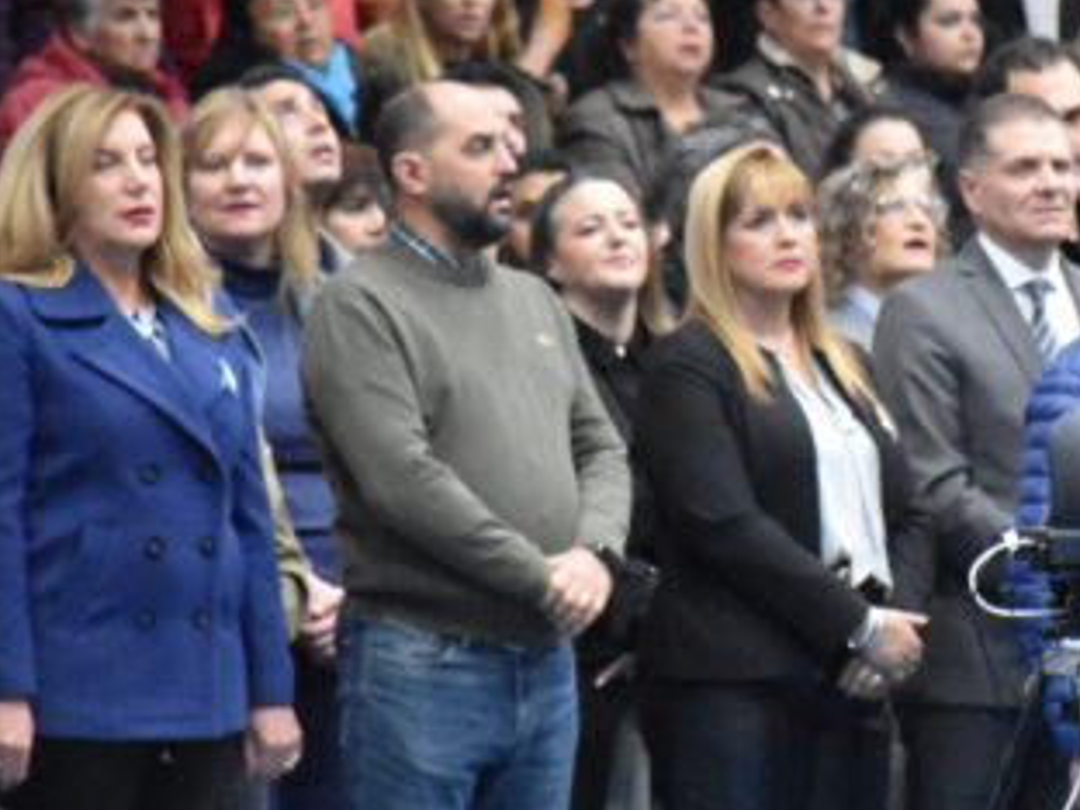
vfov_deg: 3.0
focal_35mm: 497
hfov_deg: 4.0
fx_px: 15506
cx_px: 876
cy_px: 260
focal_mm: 140
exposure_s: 1/250
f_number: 5.6
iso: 9000
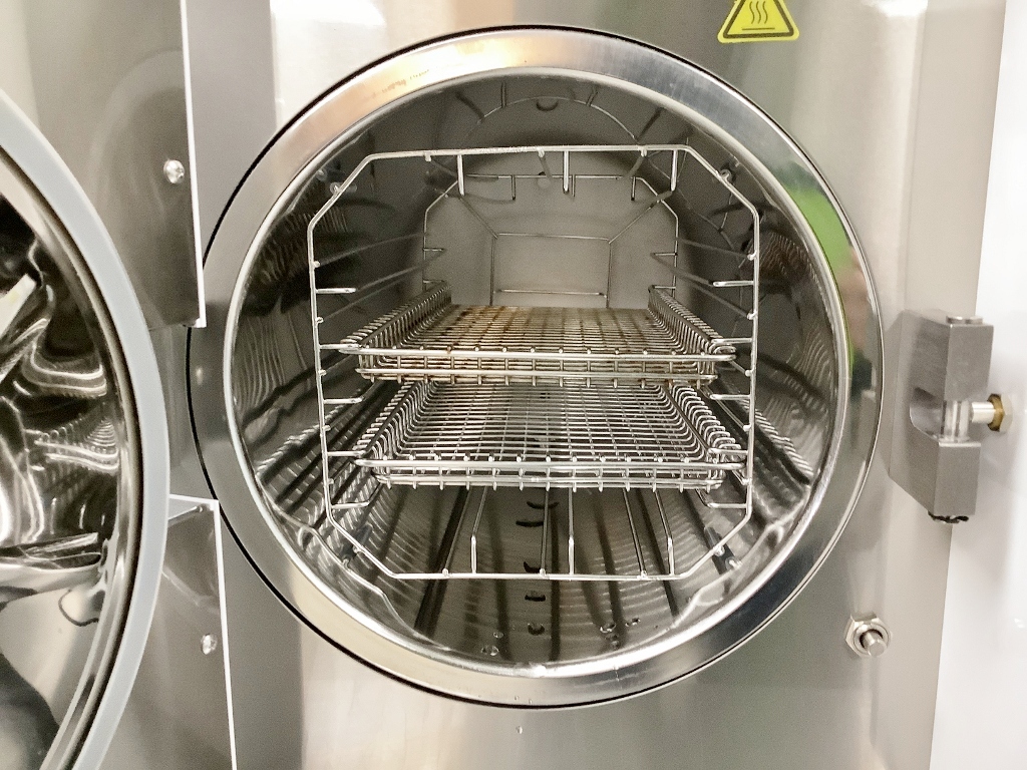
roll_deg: -0.1
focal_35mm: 31
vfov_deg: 45.4
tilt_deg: -11.9
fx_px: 920
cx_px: 514
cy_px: 385
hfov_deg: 58.4
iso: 320
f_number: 2.4
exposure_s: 1/40
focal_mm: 3.3
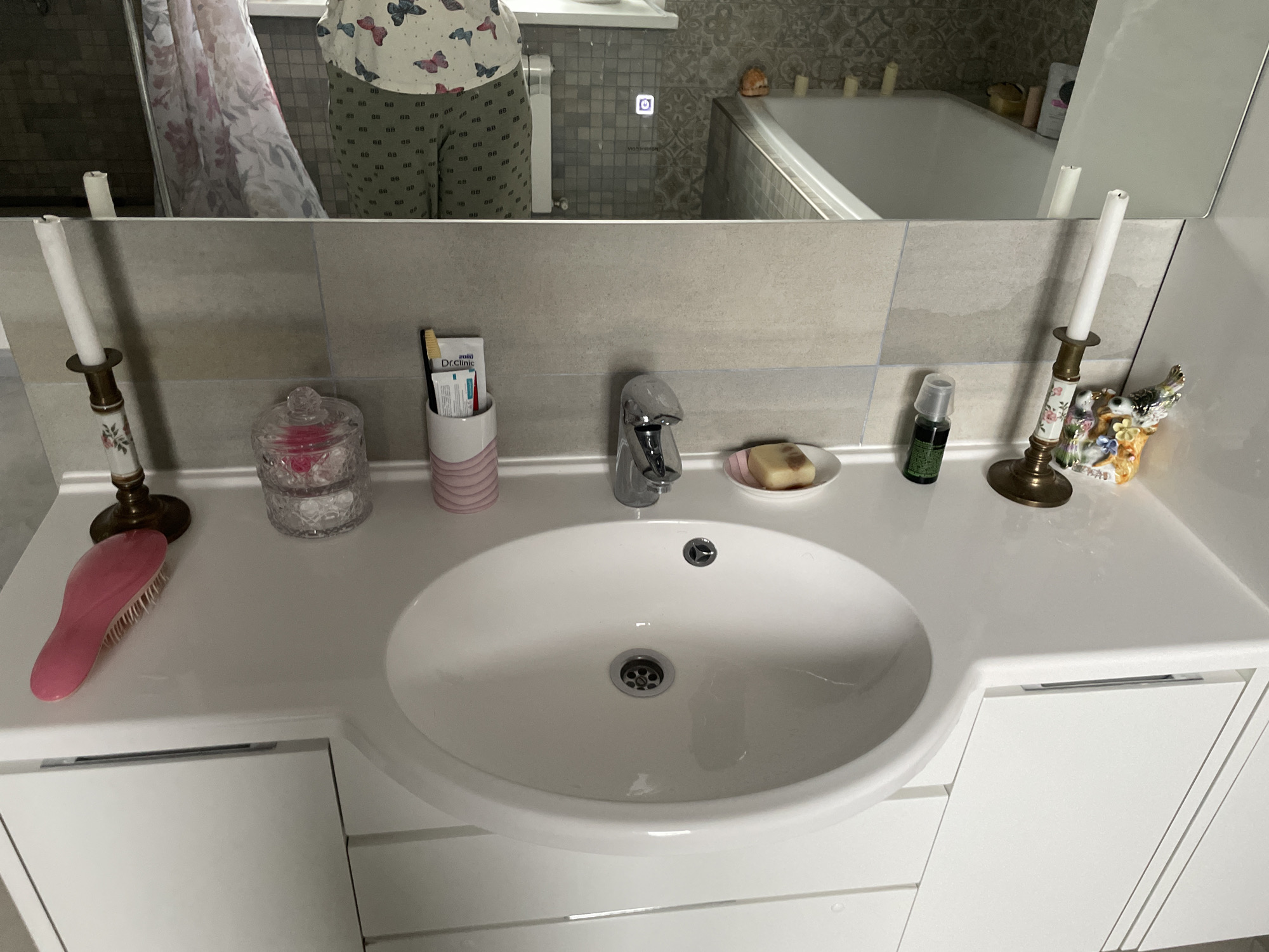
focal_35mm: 26
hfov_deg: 67.3
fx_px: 953
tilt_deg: -34.7
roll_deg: -4.5
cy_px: 476
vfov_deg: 53.1
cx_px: 634
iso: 320
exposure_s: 1/60
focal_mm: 4.2
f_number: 1.6
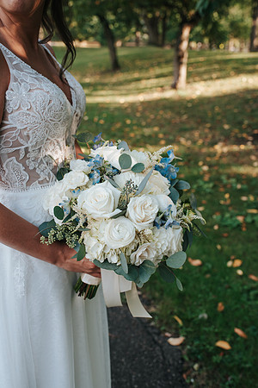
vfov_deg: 54.4
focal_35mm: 35
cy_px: 194
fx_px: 376
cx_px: 129
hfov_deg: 37.9
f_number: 4
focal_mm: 35
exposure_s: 1/1000
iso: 900
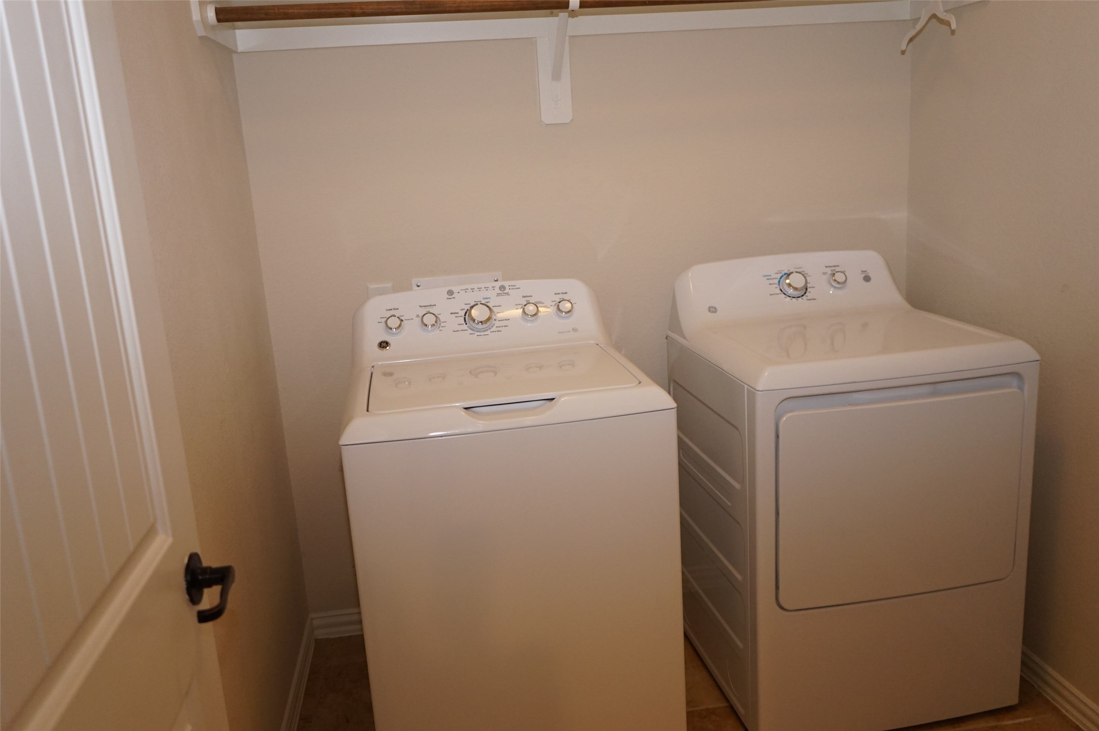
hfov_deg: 63.7
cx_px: 550
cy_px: 366
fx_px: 884
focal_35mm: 29
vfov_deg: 44.9
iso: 1600
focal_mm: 29
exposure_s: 1/160
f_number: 3.5
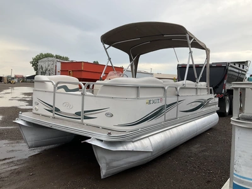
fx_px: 211
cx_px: 126
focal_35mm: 29
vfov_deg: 48.2
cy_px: 94
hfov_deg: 61.7
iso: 25
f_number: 1.8
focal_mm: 3
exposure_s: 1/1144
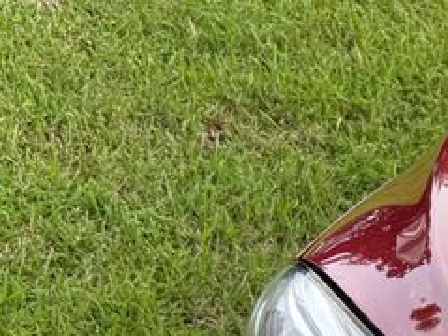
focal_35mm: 161
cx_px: 1023
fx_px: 2083
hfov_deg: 10.7
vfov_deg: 9.1
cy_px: 360
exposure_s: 1/822
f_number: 1.78
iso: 100
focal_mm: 6.76
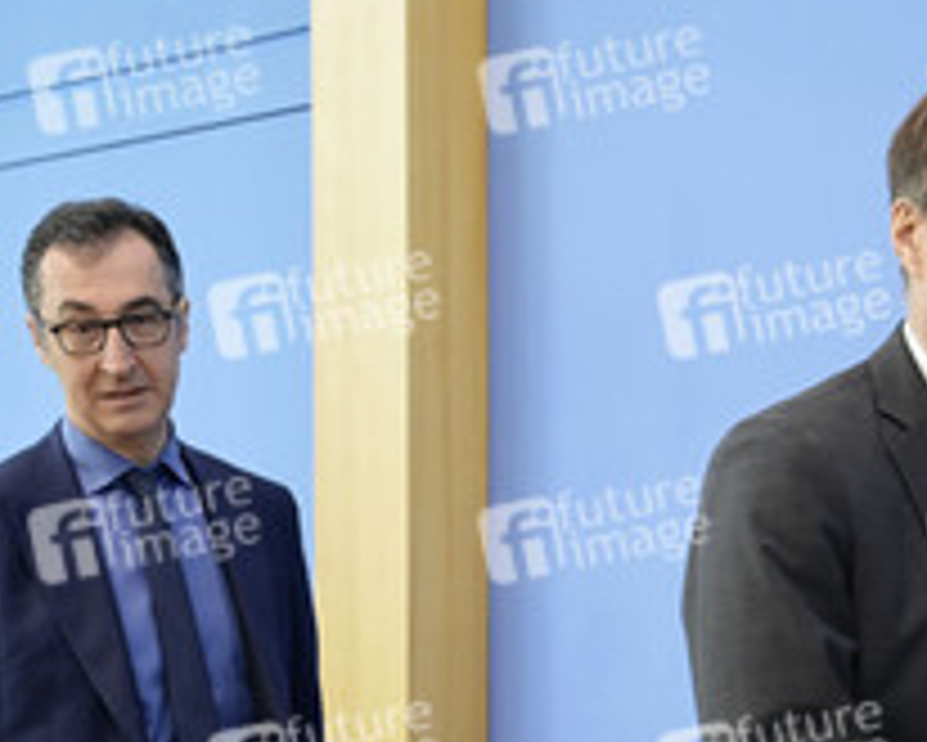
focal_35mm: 115
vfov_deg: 13.3
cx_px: 655
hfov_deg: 16.6
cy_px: 643
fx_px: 3157
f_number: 5
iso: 3200
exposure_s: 1/500
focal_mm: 56
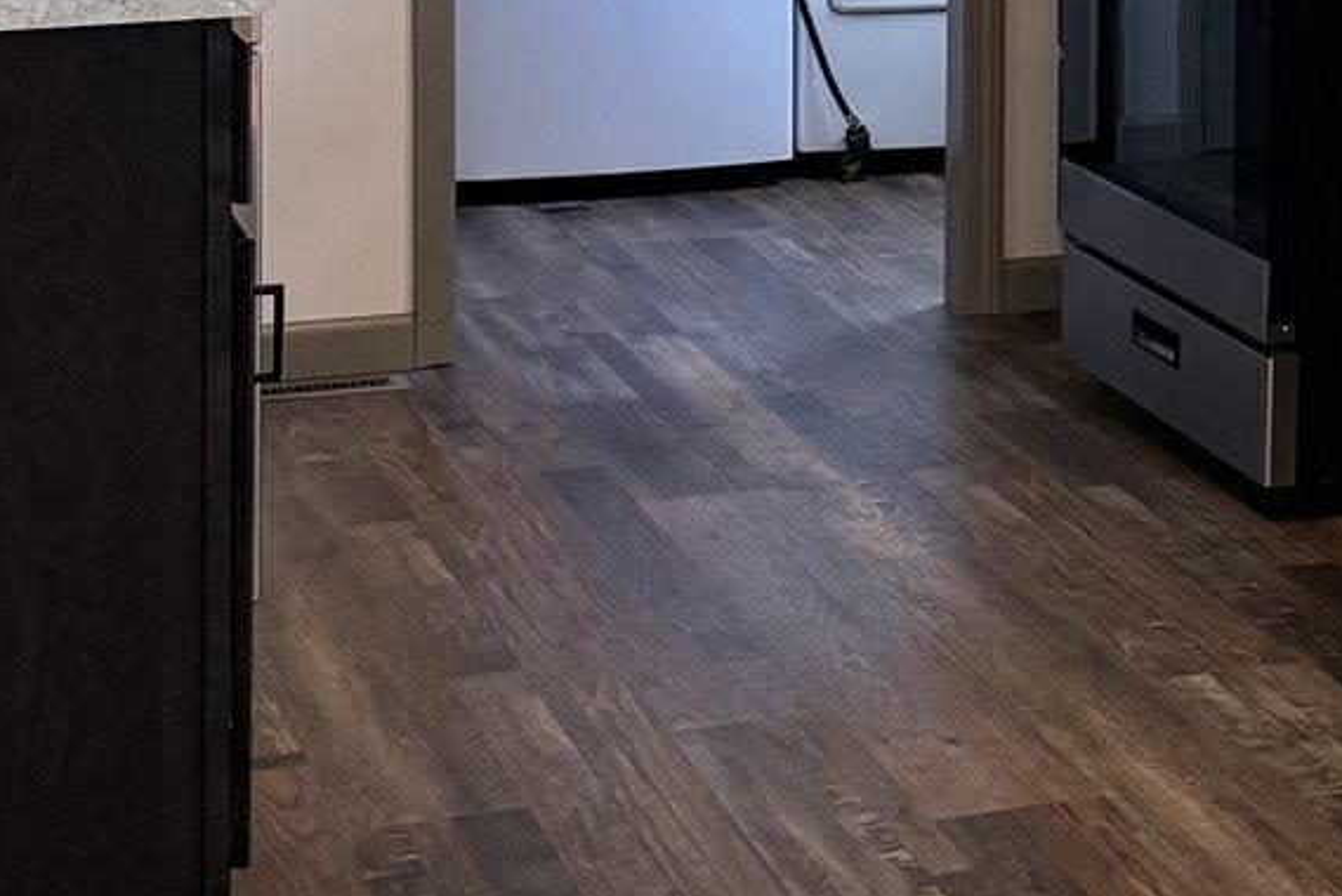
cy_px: -328
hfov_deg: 19.9
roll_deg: -0.4
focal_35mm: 101
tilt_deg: -4.2
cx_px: 1182
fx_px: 3767
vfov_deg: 13.0
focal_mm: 6.76
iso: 250
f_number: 1.78
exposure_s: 1/120
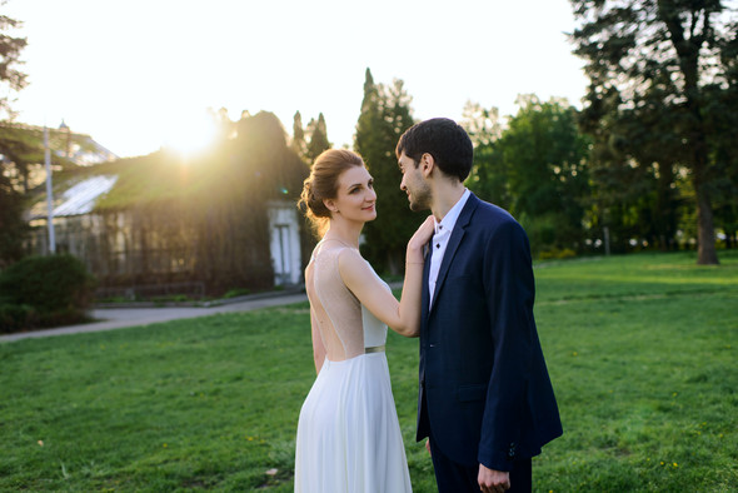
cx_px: 369
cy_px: 246
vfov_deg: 37.9
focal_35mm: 35
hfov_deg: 54.4
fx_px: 718
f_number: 2.2
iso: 100
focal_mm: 35
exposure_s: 1/640
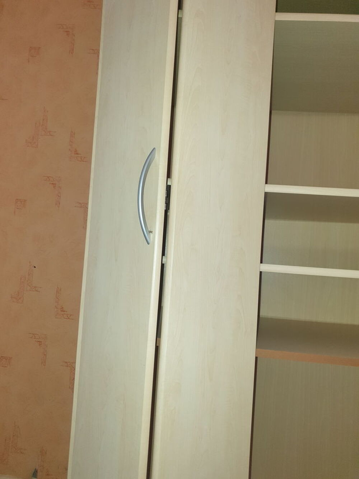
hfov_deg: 53.1
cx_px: 180
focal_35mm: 26
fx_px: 359
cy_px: 240
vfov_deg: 67.3
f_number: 1.5
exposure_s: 1/60
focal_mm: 4.3
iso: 100
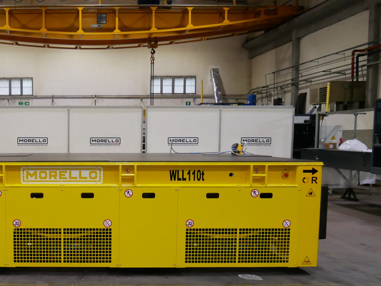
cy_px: 196
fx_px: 496
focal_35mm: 45
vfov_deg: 31.9
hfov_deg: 39.7
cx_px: 57
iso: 1250
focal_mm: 12
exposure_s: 1/60
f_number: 3.5
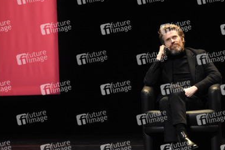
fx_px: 1745
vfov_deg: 4.9
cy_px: 73
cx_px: 100
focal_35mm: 280
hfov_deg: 7.4
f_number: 3.2
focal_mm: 155
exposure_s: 1/160
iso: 2500
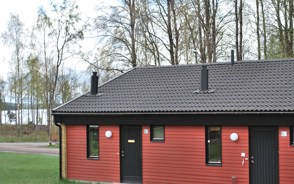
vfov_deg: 16.3
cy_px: 110
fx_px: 641
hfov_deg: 25.8
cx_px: 165
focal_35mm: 80
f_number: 6.3
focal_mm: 44
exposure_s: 1/160
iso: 100
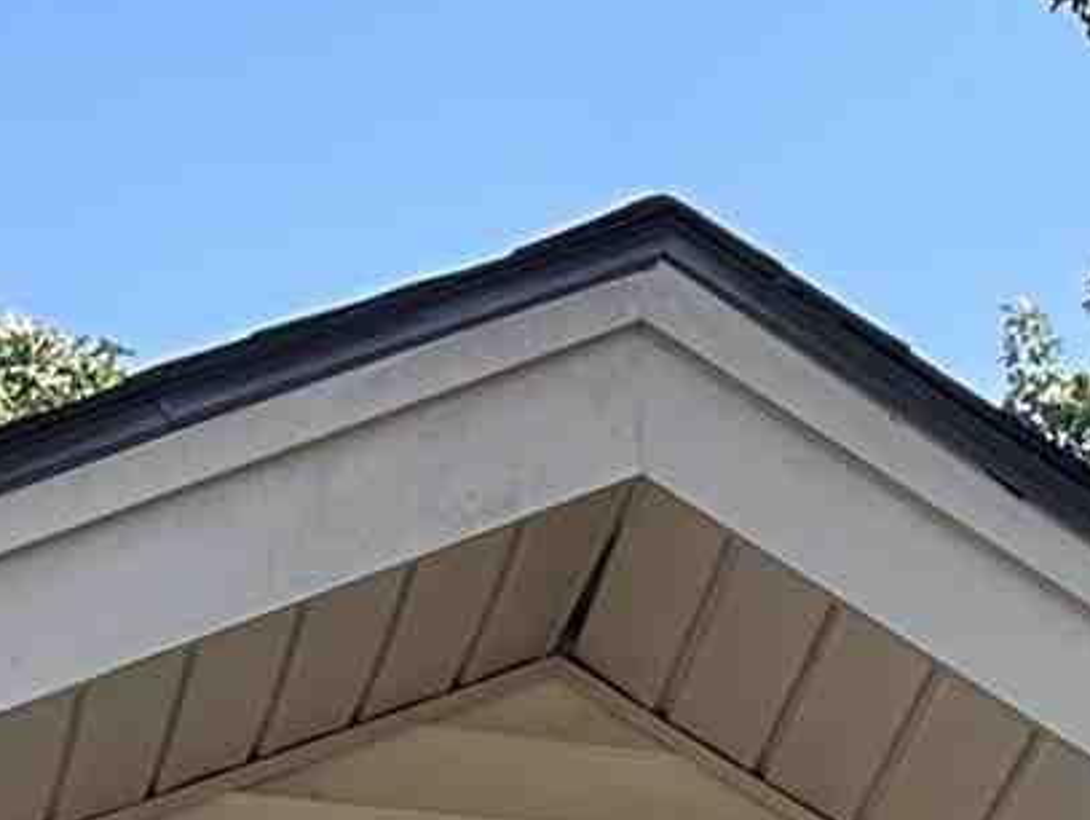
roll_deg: +1.1
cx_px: 1789
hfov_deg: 10.4
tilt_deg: +4.4
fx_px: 5704
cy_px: 2286
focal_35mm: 181
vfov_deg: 7.4
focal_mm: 6.86
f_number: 1.78
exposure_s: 1/615
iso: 80
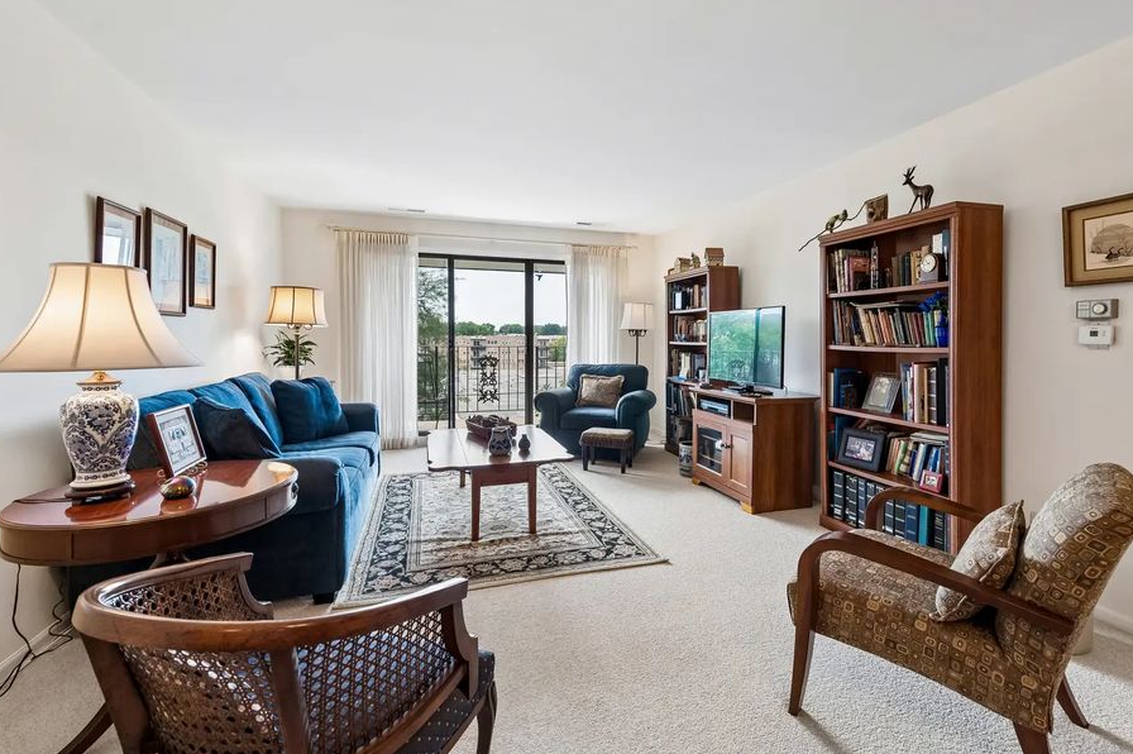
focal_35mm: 16
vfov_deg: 73.7
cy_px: 374
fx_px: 503
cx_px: 612
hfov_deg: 96.6
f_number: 8
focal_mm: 14
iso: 2000
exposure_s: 1/200
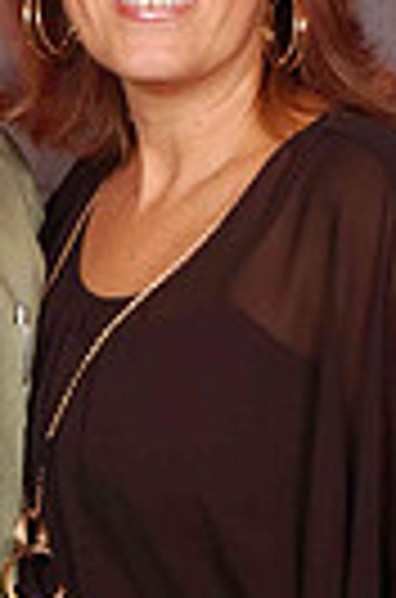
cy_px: 405
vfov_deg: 10.1
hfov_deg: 6.7
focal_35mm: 203
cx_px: -61
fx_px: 3367
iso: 200
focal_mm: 40
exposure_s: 1/125
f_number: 10
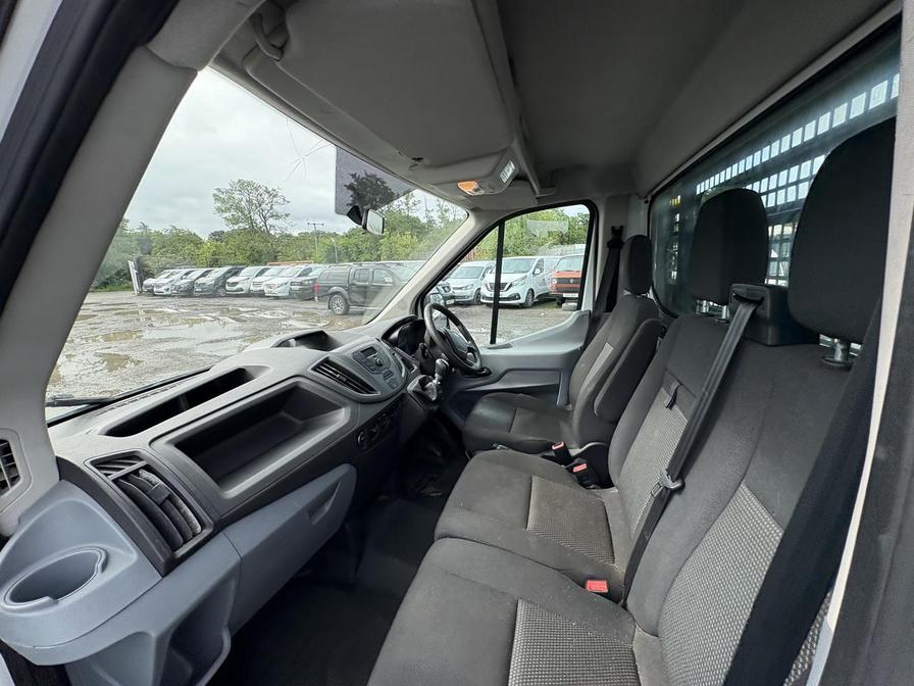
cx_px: 457
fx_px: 370
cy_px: 343
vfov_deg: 85.7
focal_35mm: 14
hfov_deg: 102.1
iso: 64
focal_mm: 2.22
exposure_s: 1/479
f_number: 2.2
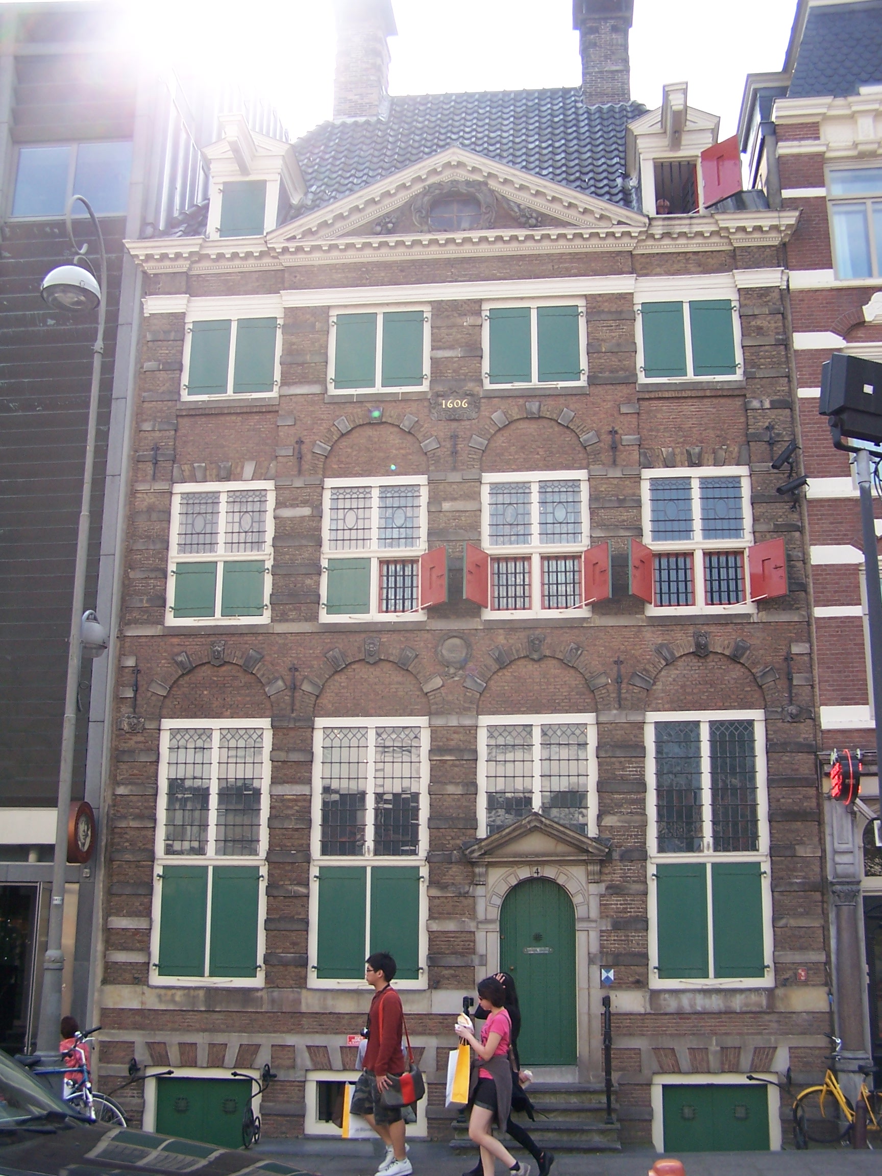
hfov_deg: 37.7
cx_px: 441
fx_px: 1291
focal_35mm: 38
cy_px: 588
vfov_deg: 49.0
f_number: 2.8
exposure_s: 1/350
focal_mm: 6.3
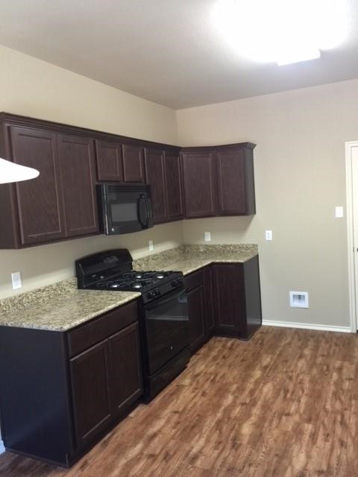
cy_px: 238
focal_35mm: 29
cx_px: 179
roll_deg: +2.8
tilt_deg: -5.3
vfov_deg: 61.7
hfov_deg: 48.2
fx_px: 400
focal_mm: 4.15
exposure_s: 1/15
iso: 64
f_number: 2.2
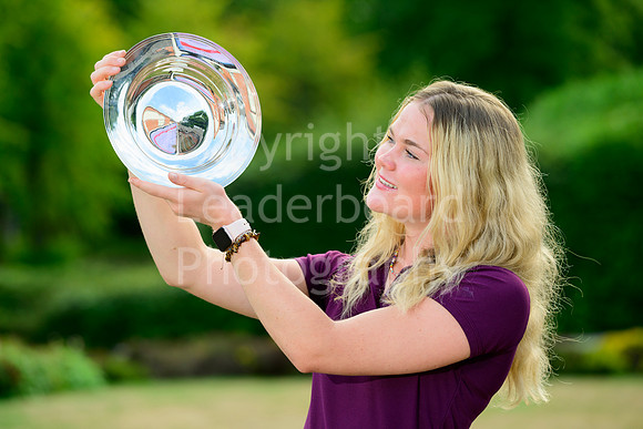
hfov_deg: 14.2
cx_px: 322
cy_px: 214
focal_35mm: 145
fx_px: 2590
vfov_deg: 9.5
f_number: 4
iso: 160
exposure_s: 1/200
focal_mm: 145
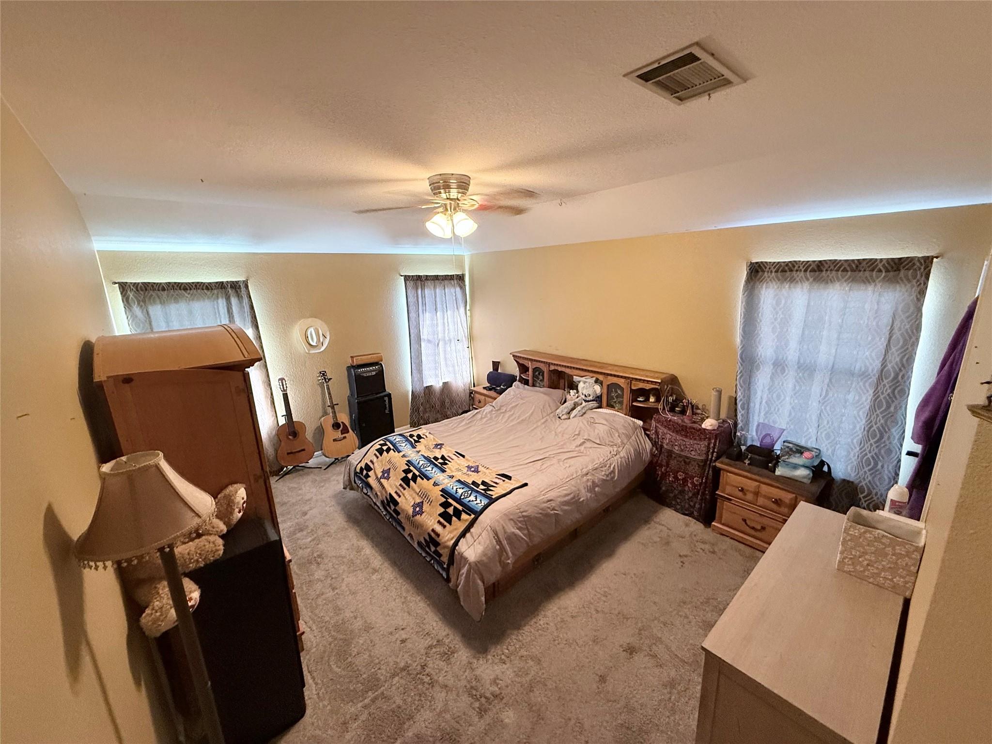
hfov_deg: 102.1
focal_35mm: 14
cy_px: 372
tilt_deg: -13.9
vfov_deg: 85.7
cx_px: 496
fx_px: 401
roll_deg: +1.7
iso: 400
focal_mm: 2.22
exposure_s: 1/60
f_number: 2.2
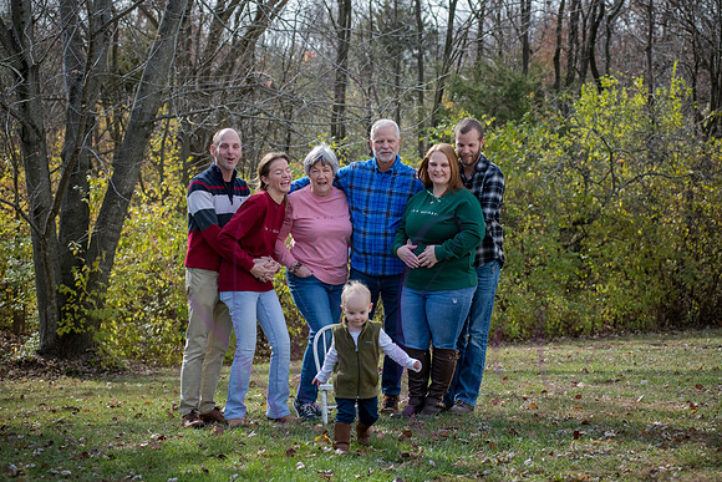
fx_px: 1605
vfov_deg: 17.1
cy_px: 241
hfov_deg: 25.4
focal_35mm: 80
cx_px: 361
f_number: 5
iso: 400
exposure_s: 1/800
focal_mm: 80
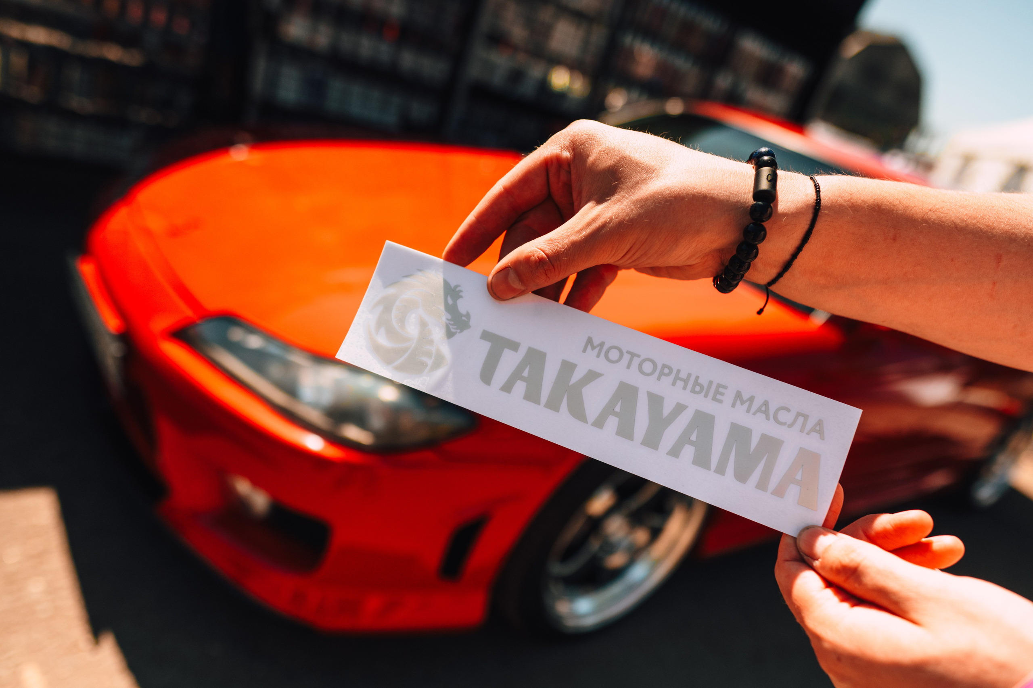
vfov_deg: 49.5
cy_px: 365
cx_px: 543
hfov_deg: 69.4
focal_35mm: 26
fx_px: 746
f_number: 2.8
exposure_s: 1/8000
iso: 800
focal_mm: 24
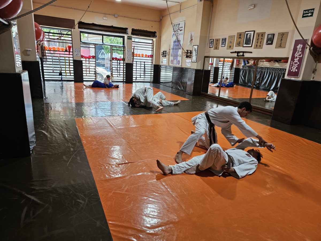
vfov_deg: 58.9
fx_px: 213
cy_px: 120
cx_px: 160
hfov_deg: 73.9
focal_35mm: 23
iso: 160
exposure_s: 1/180
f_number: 1.7
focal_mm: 6.3
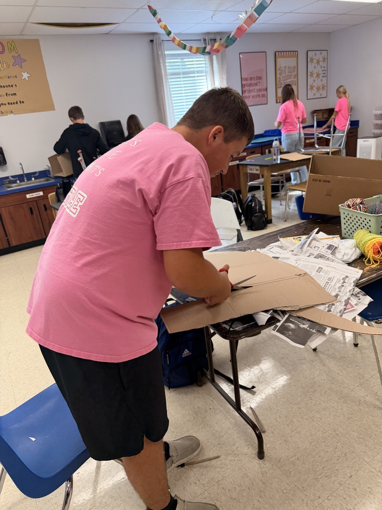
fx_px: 353
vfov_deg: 71.6
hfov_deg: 56.8
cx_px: 191
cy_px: 255
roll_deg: +7.9
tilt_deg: -21.4
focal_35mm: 24
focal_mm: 6.76
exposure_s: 1/120
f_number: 1.78
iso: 200
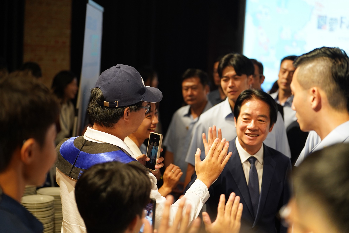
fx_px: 679
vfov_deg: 19.5
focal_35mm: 70
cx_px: 174
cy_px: 116
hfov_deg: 28.8
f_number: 2.8
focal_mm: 70
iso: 1250
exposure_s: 1/160
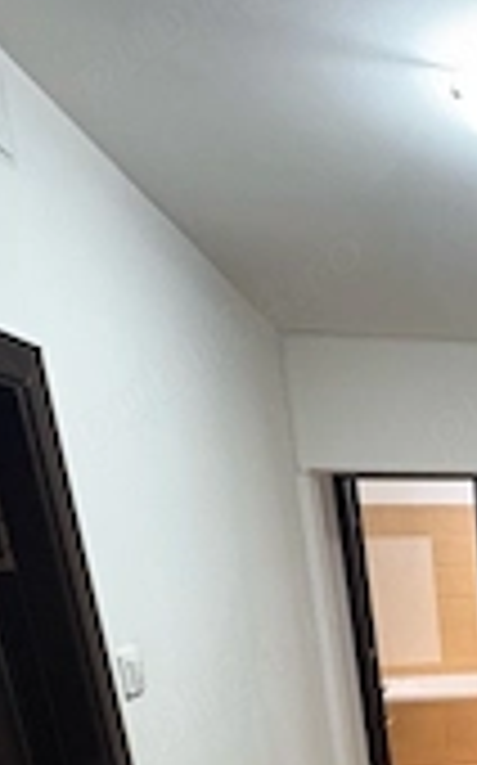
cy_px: 747
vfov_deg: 47.1
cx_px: 657
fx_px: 729
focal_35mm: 35
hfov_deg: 28.2
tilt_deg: -16.1
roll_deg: +0.1
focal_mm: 2.22
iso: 640
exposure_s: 1/50
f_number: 2.2
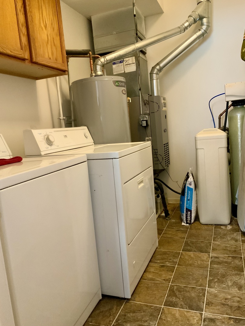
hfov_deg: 48.2
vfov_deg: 61.7
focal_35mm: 29
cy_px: 163
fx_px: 274
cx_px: 122
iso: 320
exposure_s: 1/30
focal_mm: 3
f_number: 1.8
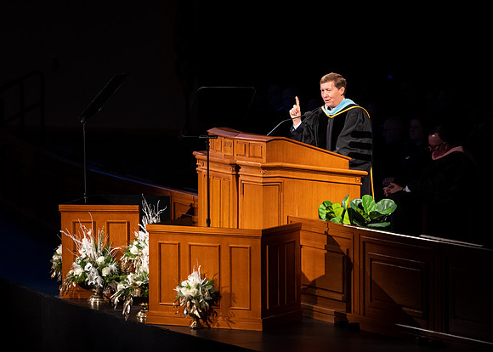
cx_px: 175
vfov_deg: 5.2
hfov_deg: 7.3
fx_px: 3844
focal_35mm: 275
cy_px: 195
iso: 1250
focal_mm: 200
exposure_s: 1/200
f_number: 2.8
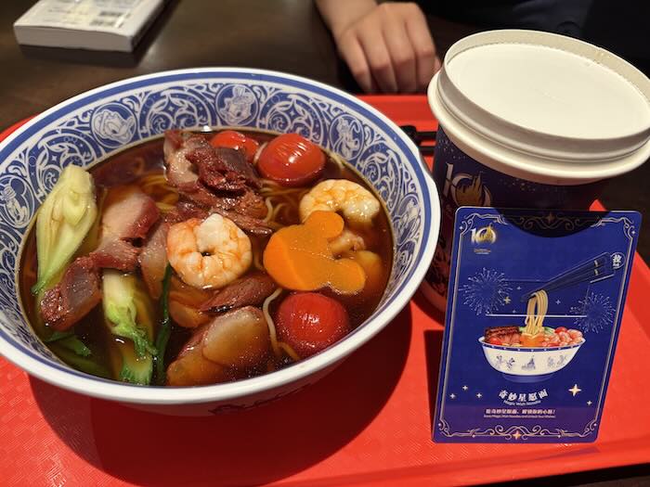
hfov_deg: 67.3
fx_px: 488
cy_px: 244
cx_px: 325
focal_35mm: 26
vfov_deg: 53.1
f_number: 1.6
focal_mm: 5.96
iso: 160
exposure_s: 1/50
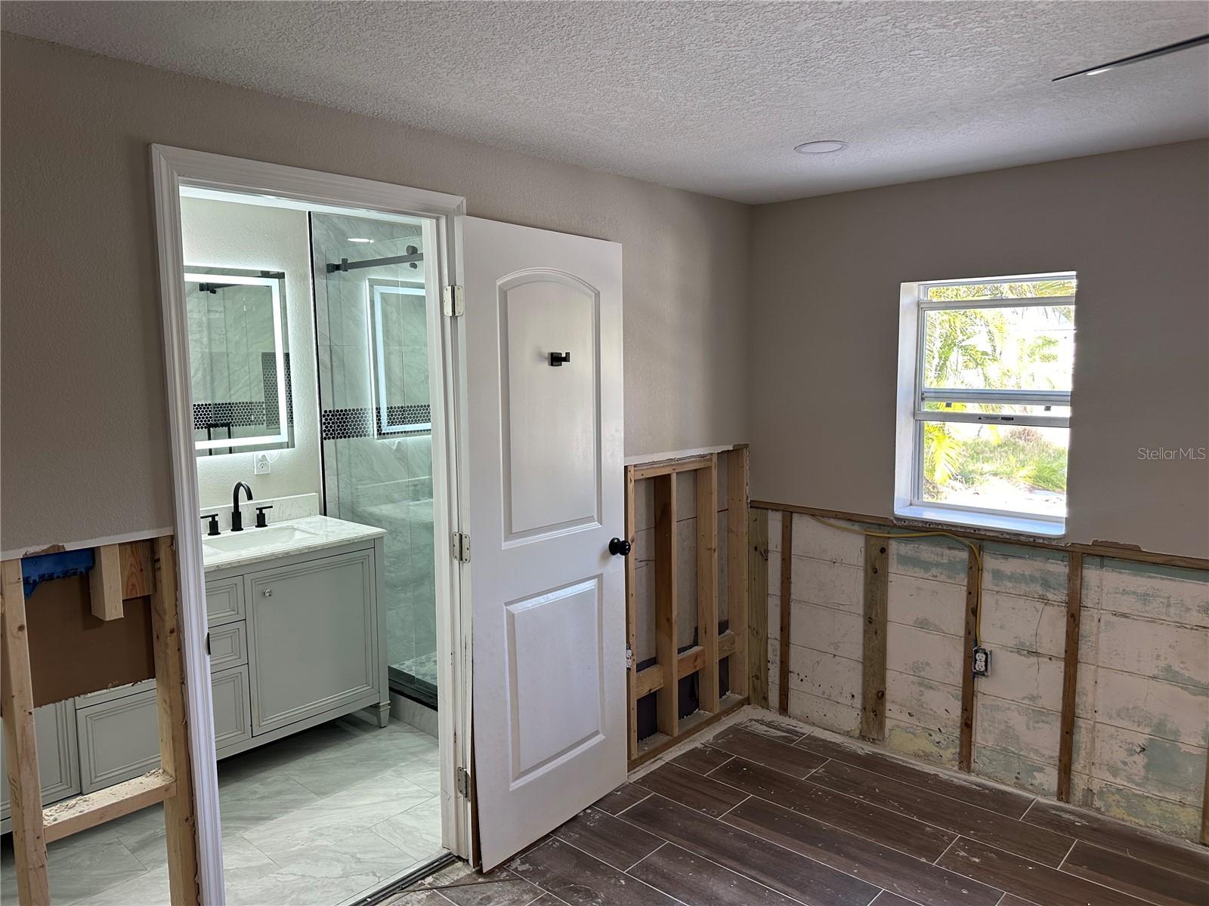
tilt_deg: -5.4
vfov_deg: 56.8
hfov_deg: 71.6
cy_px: 453
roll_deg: +0.3
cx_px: 604
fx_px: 838
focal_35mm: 24
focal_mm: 6.86
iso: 125
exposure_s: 1/120
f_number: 1.78
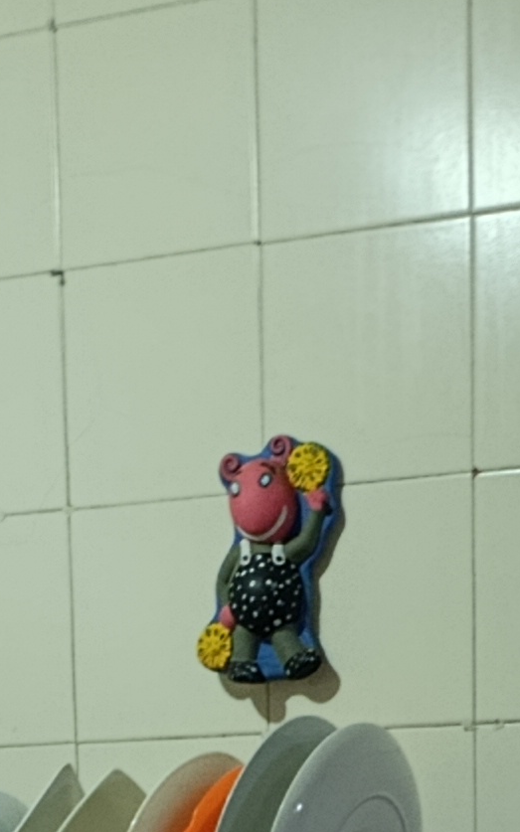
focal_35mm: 119
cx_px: 550
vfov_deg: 15.5
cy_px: 1402
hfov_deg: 10.9
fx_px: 2699
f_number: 1.65
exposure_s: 1/60
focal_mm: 6.11
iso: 1294
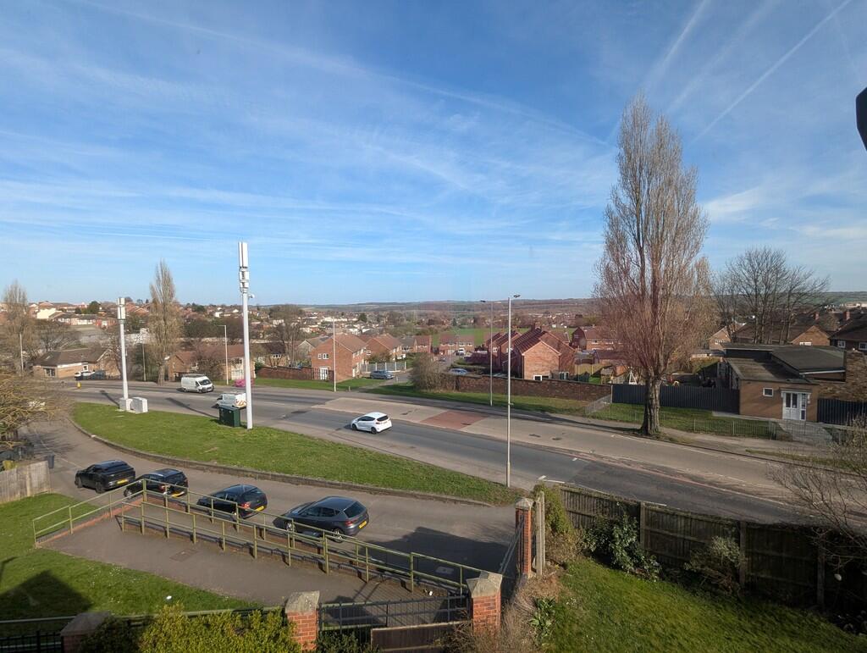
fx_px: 401
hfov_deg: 94.4
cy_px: 326
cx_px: 434
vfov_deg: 78.2
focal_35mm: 16
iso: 50
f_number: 2.2
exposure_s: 1/894
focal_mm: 2.35
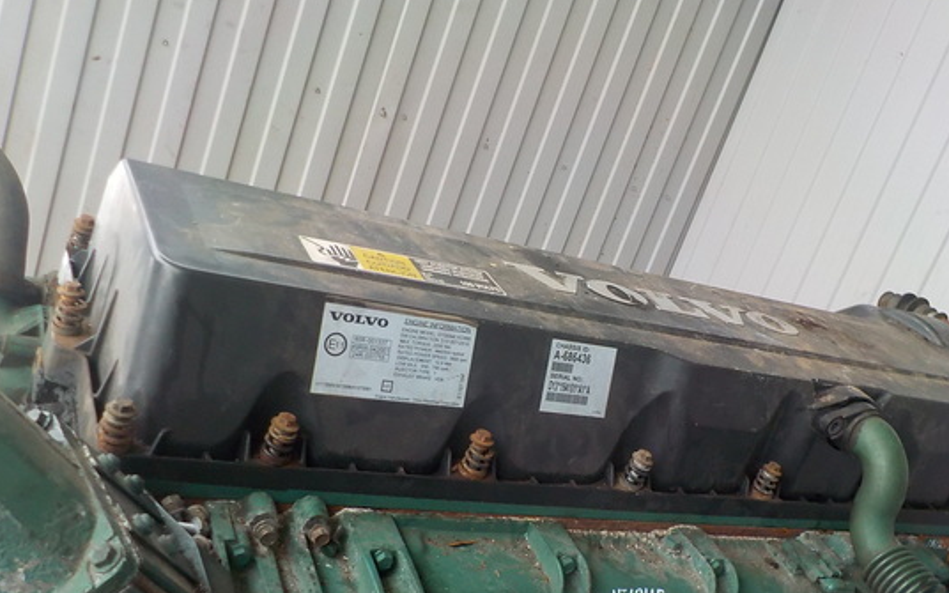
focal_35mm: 38
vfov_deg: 33.5
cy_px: 331
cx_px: 556
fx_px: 983
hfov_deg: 51.3
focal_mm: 4.1
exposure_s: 1/30
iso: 220
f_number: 3.3
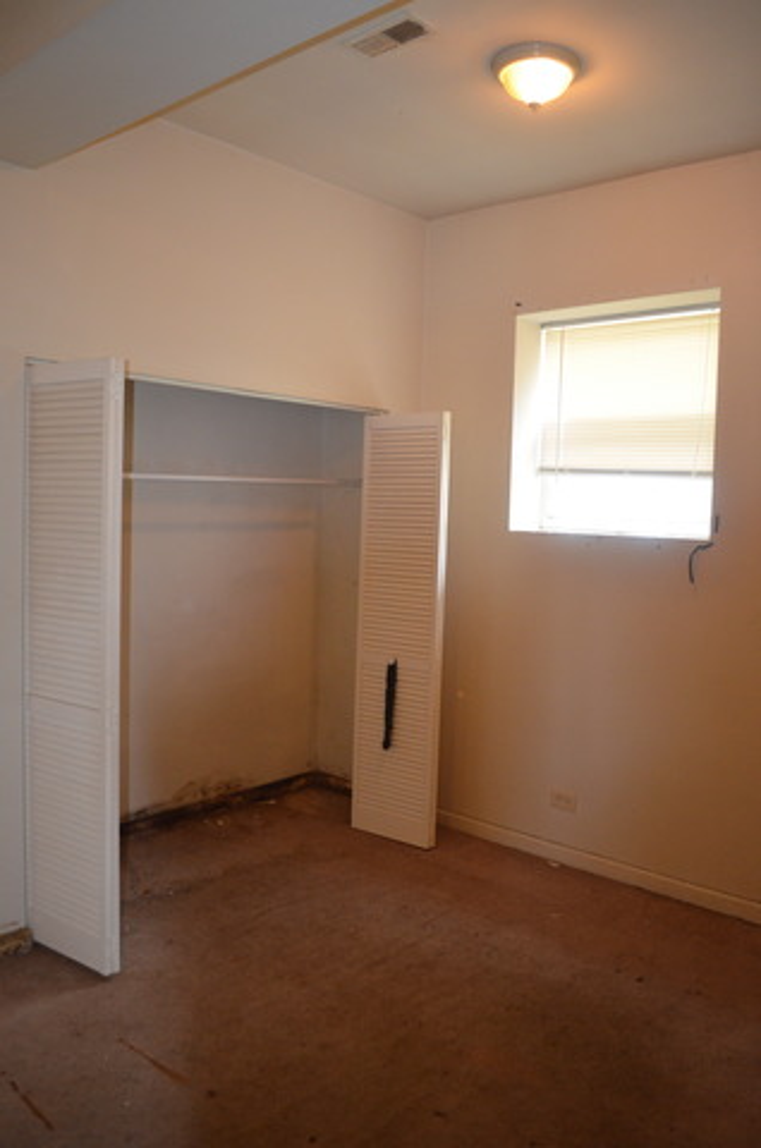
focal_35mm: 27
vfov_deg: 67.5
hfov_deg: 47.7
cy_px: 574
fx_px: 860
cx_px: 380
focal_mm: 18
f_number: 3.5
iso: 2000
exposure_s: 1/60
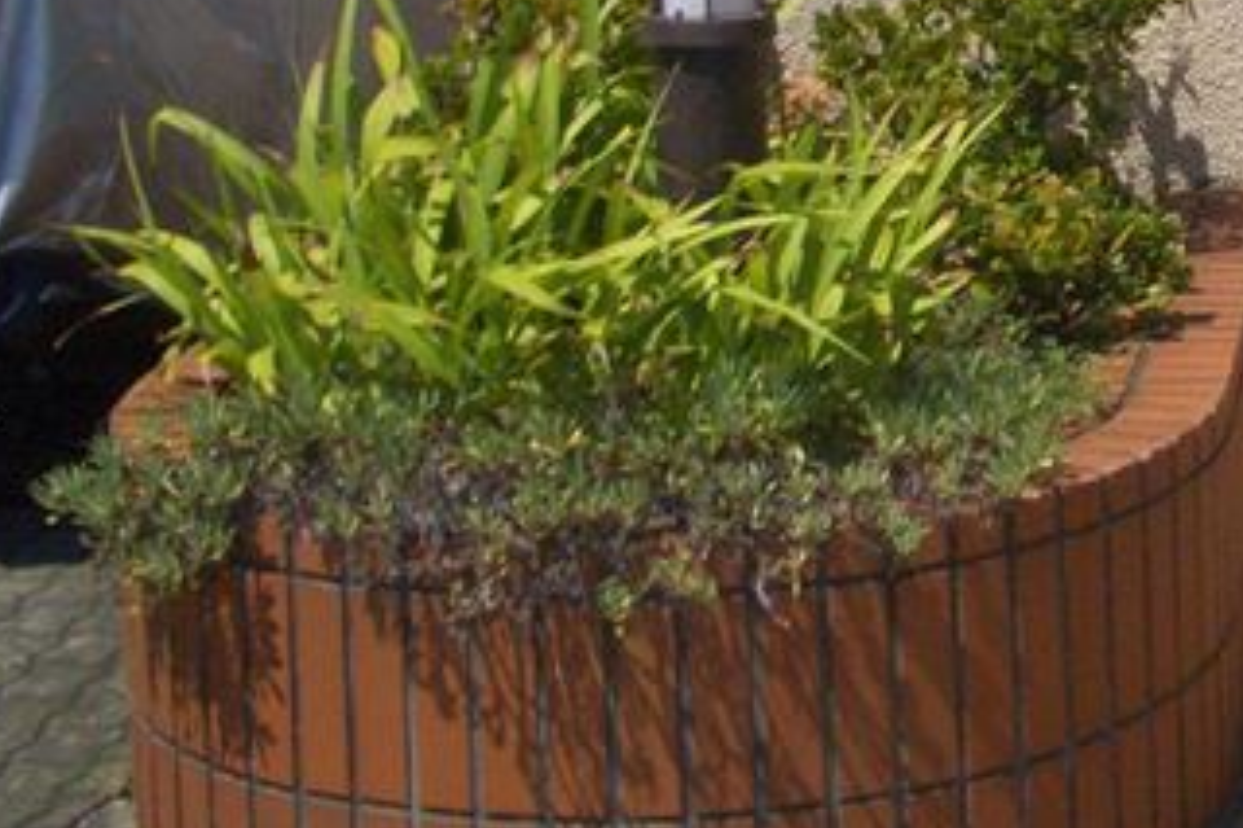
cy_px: -202
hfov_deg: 20.9
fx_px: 3140
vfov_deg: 14.5
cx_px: 1499
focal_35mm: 91
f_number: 4.3
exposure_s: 1/2000
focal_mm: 5.8
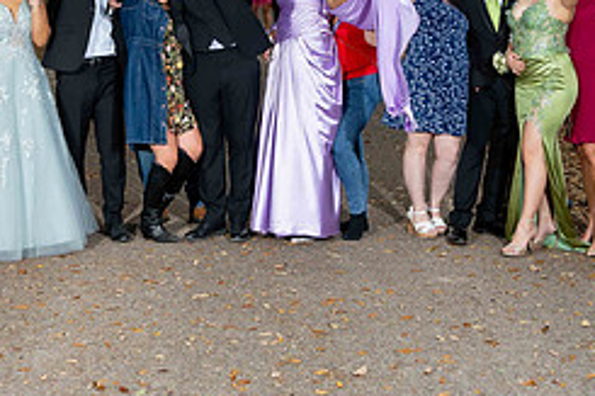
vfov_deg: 16.2
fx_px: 1371
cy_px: 28
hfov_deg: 24.4
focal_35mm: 83
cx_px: 223
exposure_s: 1/200
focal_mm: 35
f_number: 2.2
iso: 200
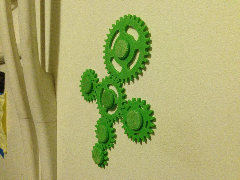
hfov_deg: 55.4
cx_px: 120
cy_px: 90
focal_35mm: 33
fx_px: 229
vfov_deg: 42.9
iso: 320
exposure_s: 1/20
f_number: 2.4
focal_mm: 4.12
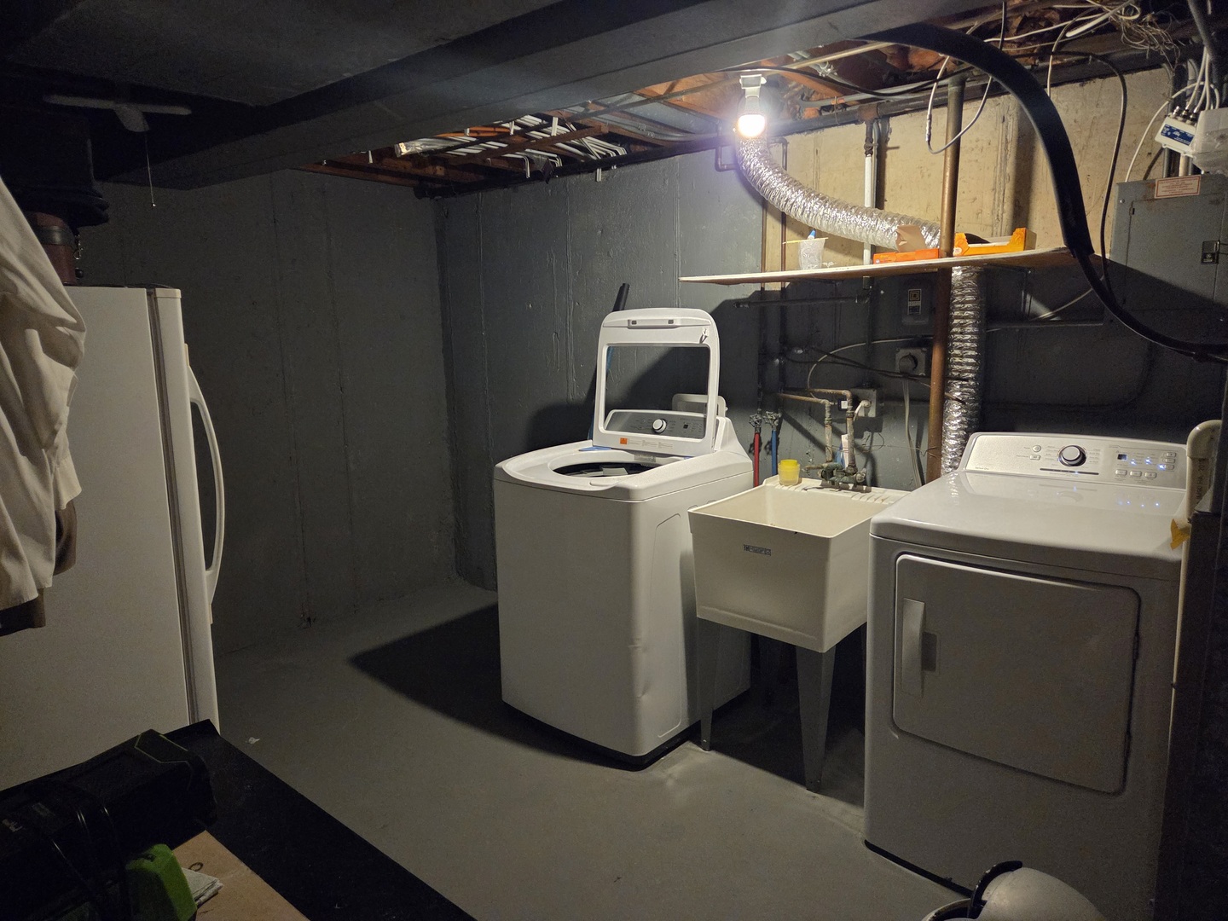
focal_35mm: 23
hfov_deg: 73.9
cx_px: 614
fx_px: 816
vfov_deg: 58.9
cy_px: 460
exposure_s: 1/120
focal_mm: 5.4
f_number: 1.8
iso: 1600
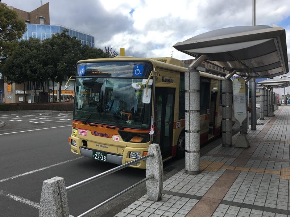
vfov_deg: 48.2
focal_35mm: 29
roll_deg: +0.5
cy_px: 108
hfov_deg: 61.7
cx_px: 145
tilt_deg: -1.3
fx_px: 243
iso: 25
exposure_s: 1/1148
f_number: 2.2
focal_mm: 4.15
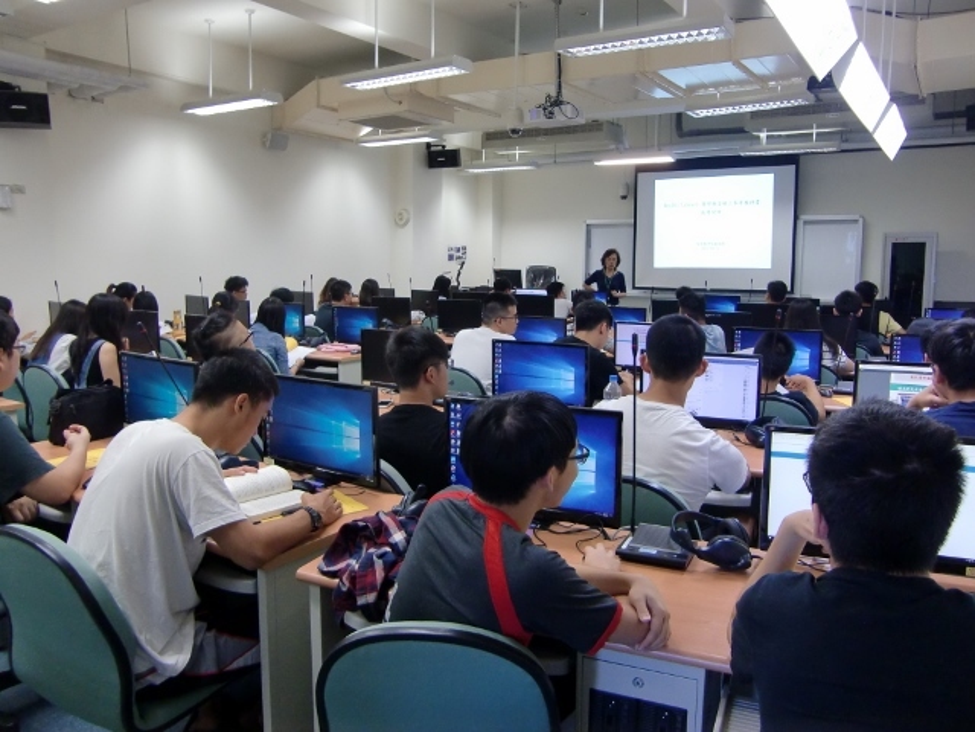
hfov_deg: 63.4
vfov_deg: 49.7
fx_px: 789
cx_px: 488
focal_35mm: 28
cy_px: 366
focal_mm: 4.9
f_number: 2.6
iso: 200
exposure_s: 1/60
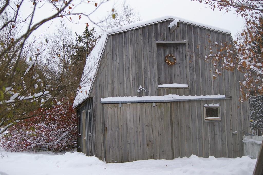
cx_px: 132
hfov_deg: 27.0
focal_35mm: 75
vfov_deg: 18.2
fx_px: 547
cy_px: 88
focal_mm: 50
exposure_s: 1/180
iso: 200
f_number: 5.6
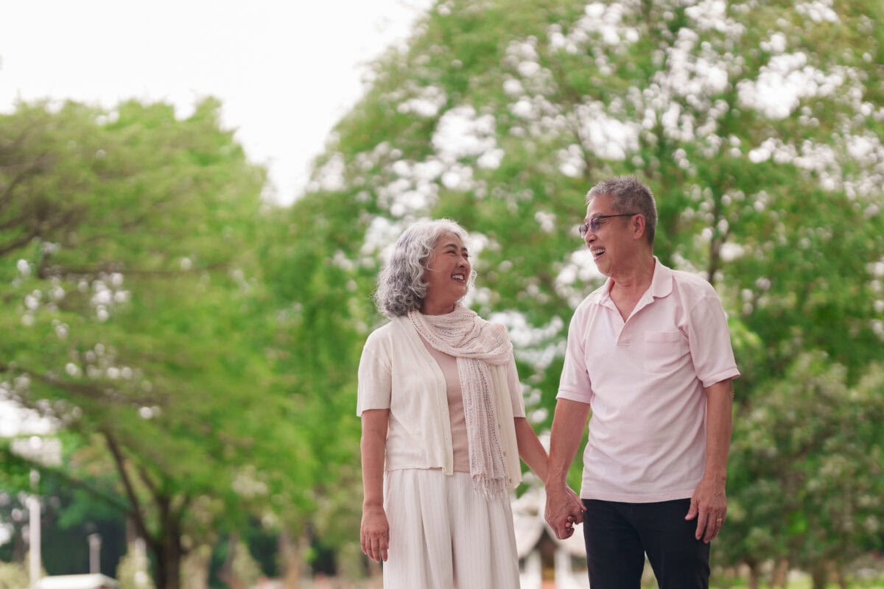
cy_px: 294
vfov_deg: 18.2
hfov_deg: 27.0
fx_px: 1842
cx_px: 442
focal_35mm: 75
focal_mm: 50
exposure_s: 1/2000
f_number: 1.2
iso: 500
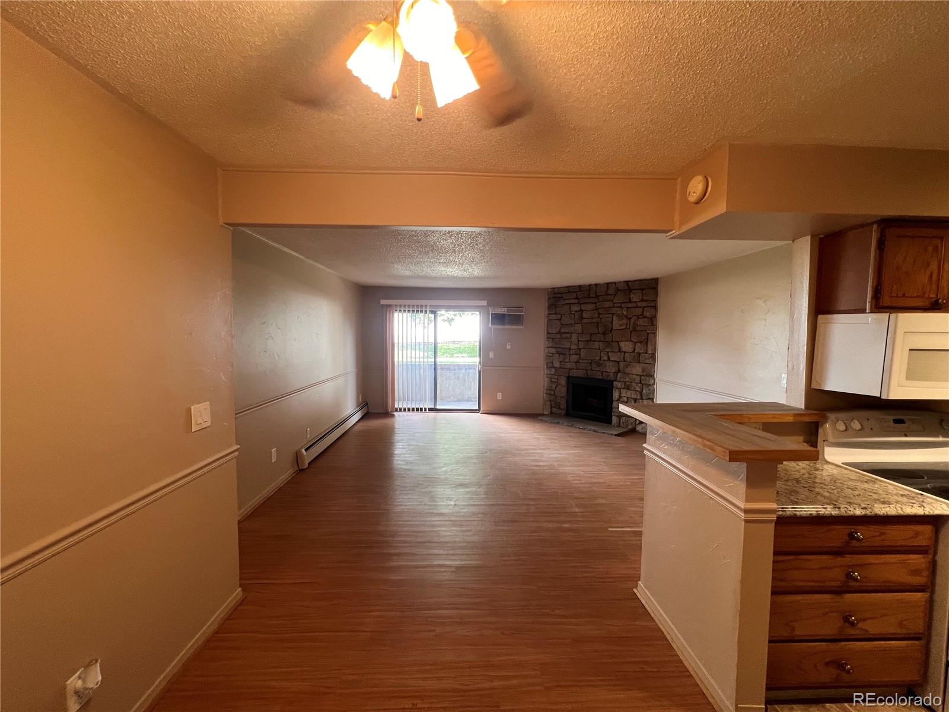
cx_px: 474
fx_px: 356
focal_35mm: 13
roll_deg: -1.0
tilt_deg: -4.0
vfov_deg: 89.9
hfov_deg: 106.2
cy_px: 356
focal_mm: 1.57
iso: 125
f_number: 1.8
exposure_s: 1/60
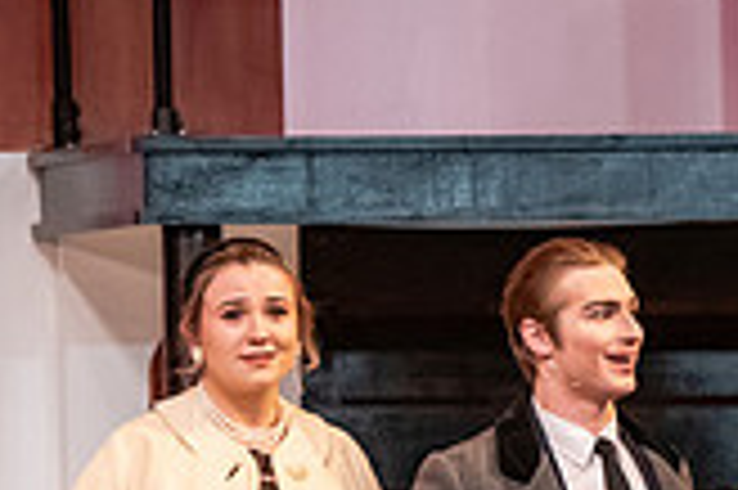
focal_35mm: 514
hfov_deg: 4.0
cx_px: 900
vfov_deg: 2.7
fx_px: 10526
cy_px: 555
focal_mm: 145
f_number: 3.5
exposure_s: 1/200
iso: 3200
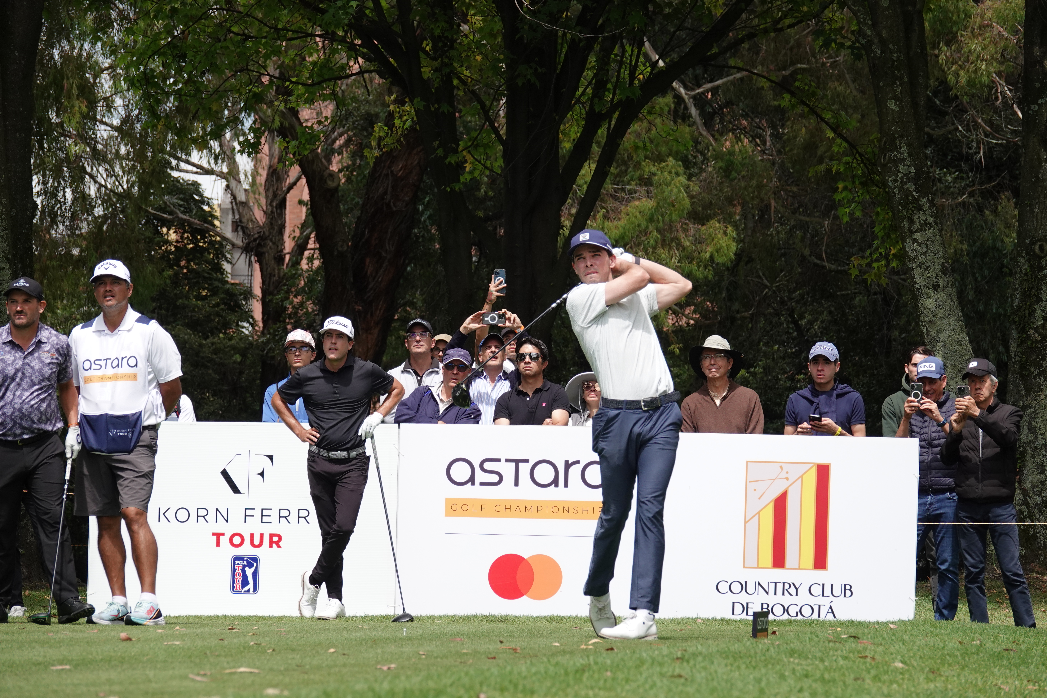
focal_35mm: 170
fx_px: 4944
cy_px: 349
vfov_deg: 8.1
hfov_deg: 12.1
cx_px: 524
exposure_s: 1/1000
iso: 200
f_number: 4
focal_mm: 62.39
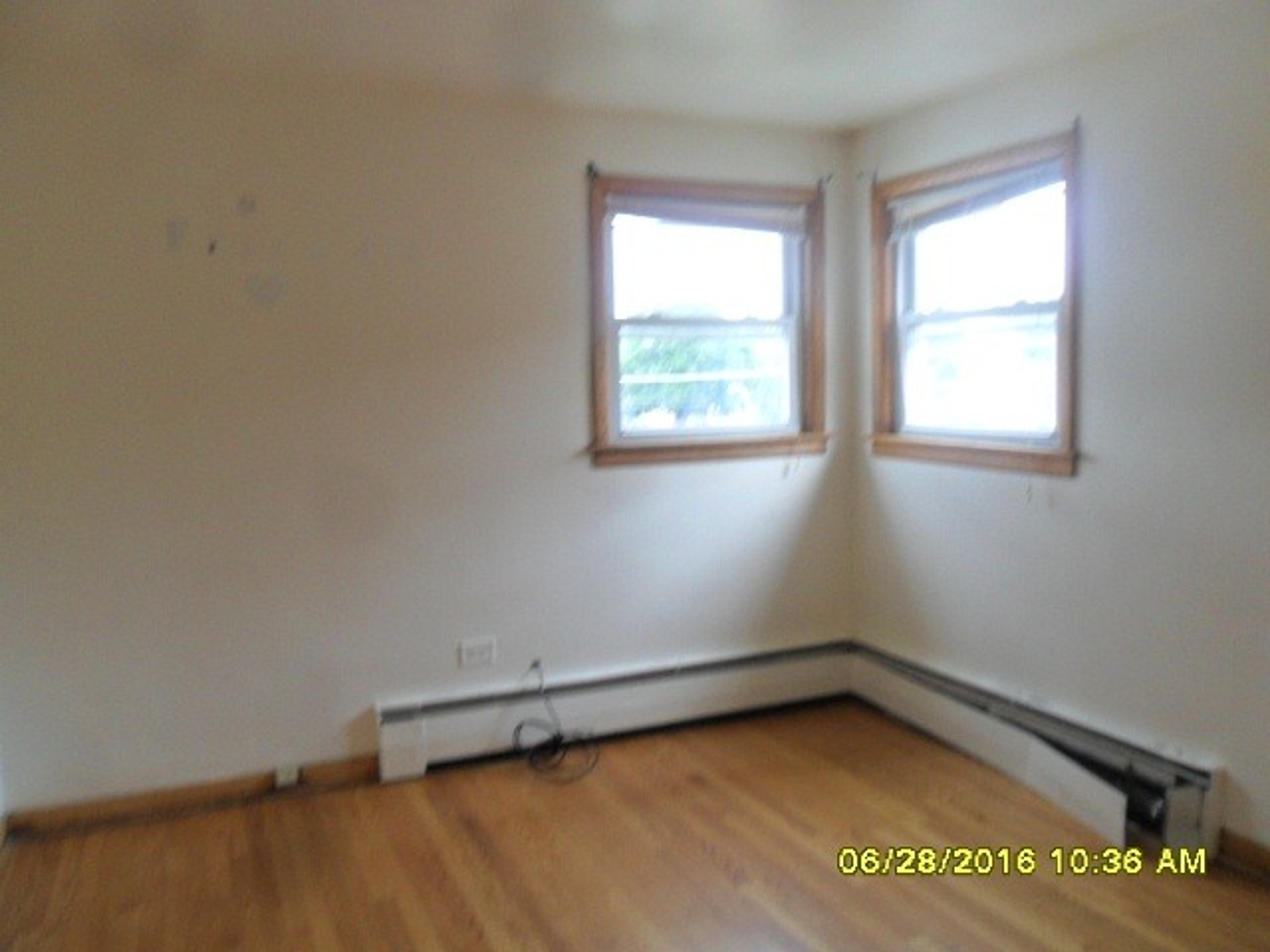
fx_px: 991
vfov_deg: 51.4
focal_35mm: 27
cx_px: 635
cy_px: 476
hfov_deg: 65.3
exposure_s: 1/30
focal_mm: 4.9
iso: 120
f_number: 3.5
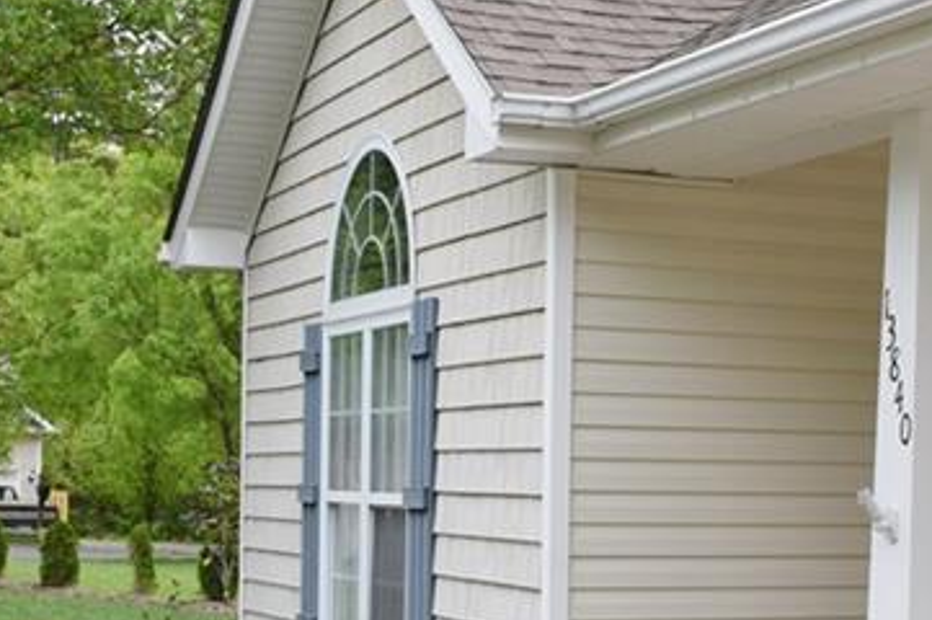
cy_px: 517
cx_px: 836
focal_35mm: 89
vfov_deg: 15.1
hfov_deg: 22.2
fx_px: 2313
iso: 320
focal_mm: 21
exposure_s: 1/250
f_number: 8
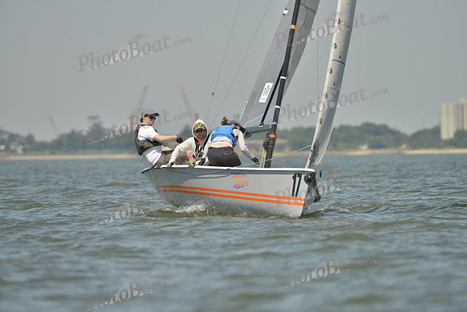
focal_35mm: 400
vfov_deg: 3.4
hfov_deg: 5.2
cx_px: 234
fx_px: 5190
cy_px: 156
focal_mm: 400
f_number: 6.3
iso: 200
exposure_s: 1/1250
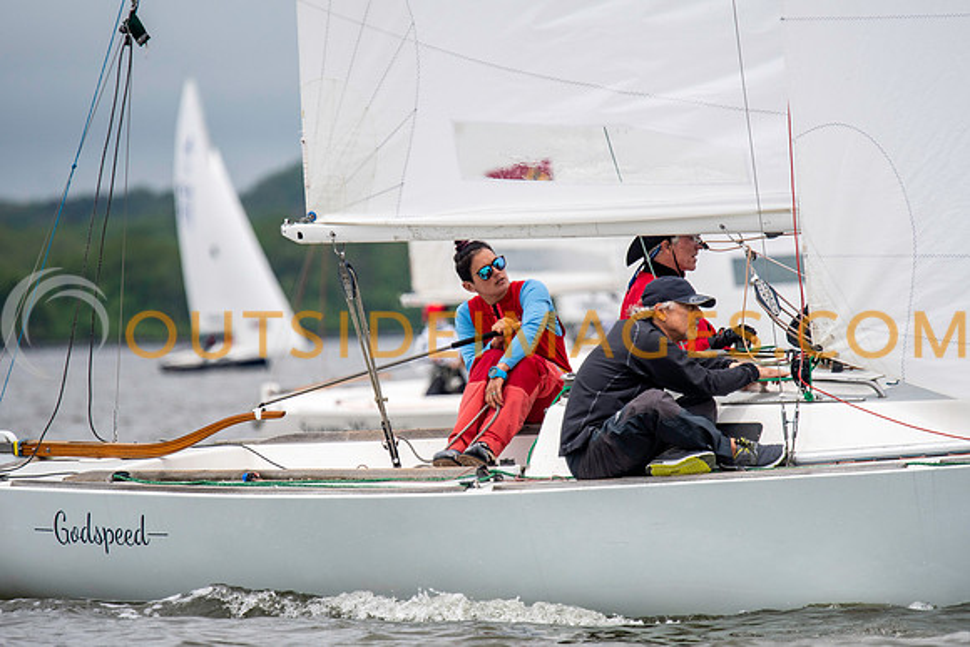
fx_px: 12127
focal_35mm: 450
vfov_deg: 3.1
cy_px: 324
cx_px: 485
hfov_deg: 4.6
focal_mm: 300
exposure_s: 1/5000
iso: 250
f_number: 4
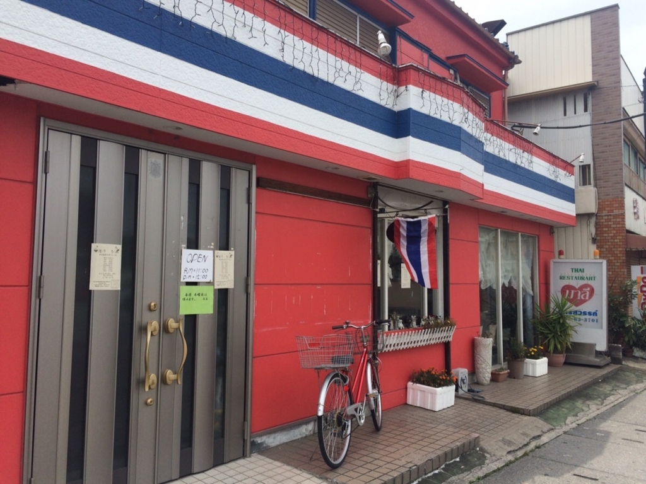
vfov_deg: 48.2
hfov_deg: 61.7
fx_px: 541
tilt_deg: +3.9
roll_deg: +0.8
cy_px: 242
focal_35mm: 29
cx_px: 323
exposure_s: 1/1866
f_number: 2.2
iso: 32
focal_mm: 4.15
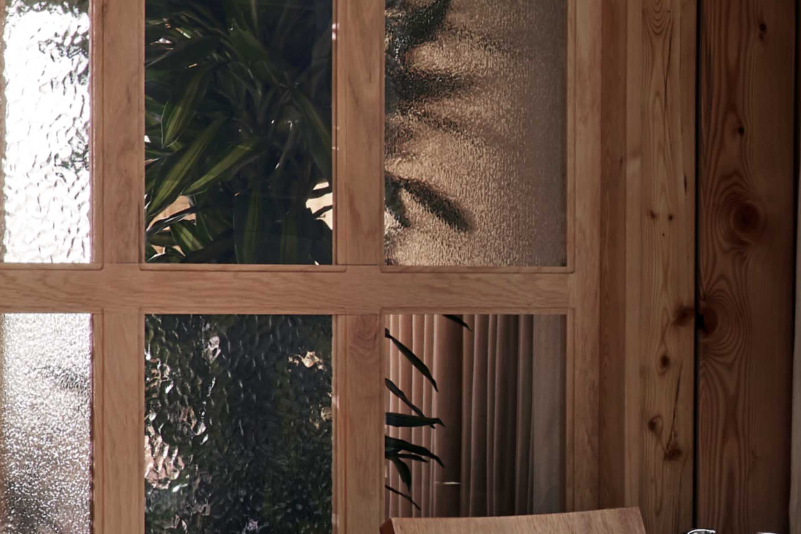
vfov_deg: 6.7
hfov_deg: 9.9
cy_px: 440
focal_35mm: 204
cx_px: 1071
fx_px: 4538
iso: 100
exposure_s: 1/20
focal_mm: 39
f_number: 11
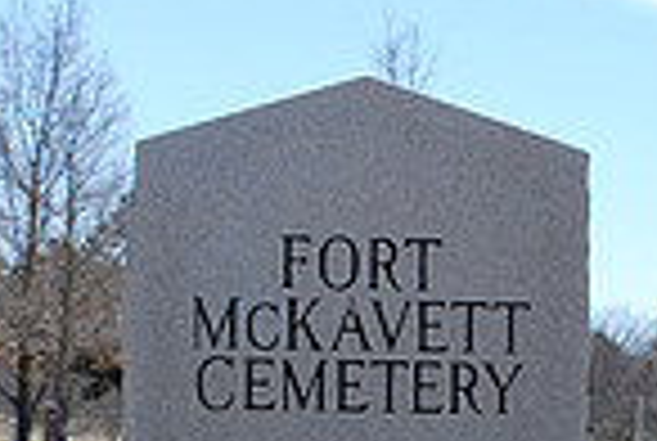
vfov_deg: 10.4
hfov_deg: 15.6
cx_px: 374
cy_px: 486
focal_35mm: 131
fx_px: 2396
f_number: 8
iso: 100
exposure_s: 1/250
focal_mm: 22
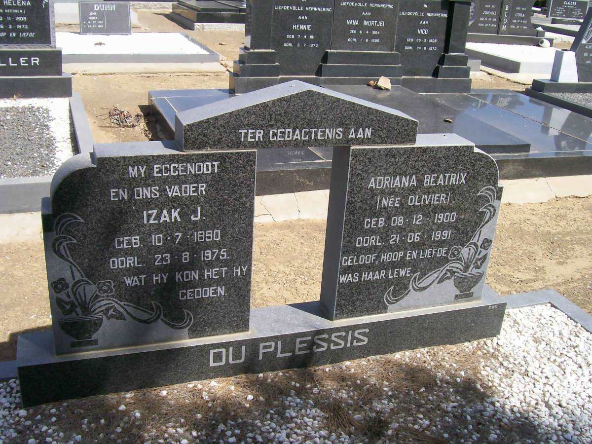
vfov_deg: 39.7
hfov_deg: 51.4
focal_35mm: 36
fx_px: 616
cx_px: 296
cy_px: 222
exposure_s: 1/489
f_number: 4.8
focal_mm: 6
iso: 80
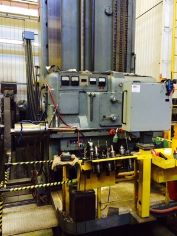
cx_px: 88
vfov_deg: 61.7
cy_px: 118
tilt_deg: -7.1
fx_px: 198
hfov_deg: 48.2
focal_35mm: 29
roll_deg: +0.6
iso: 320
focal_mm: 4.15
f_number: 2.2
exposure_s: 1/30
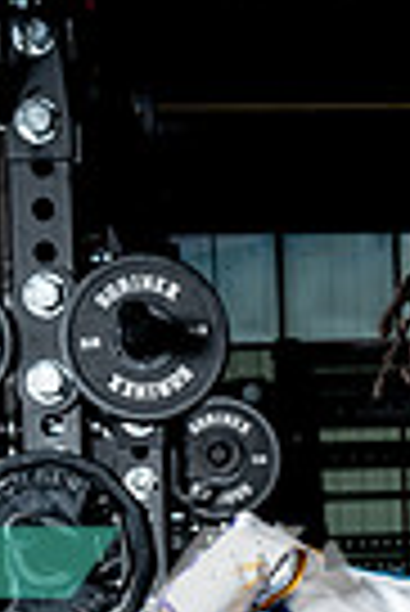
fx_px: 2811
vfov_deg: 11.8
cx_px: 523
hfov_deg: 8.2
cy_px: 986
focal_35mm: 165
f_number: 9
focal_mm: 50
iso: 640
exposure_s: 1/250
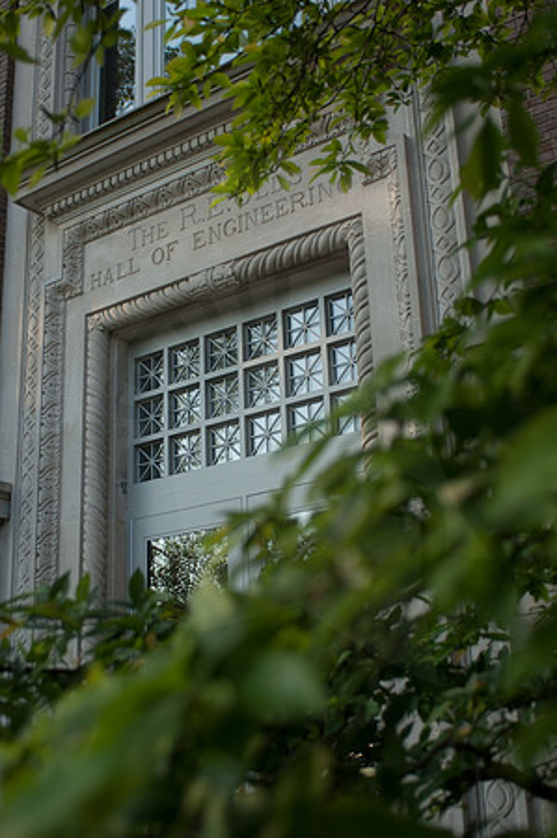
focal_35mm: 42
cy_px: 419
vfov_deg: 46.4
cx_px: 278
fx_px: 977
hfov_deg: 31.8
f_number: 11
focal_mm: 28
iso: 100
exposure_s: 1/320
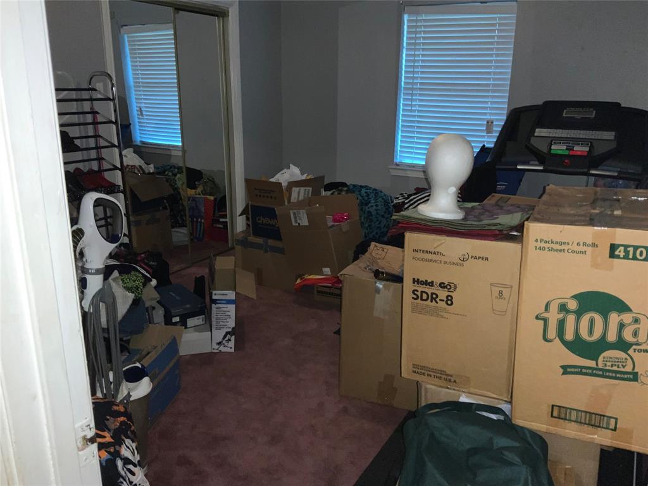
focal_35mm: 29
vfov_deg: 48.2
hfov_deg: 61.7
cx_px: 324
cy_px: 243
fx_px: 543
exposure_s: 1/30
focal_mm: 3
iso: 80
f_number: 1.8
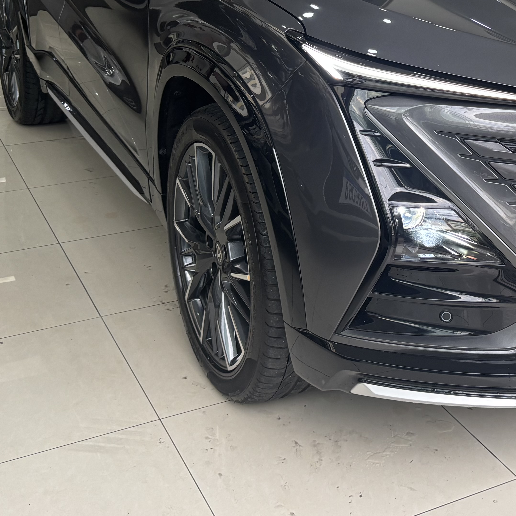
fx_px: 1029
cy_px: 33
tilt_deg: -11.5
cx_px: 485
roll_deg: -1.5
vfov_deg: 27.0
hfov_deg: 27.0
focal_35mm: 61
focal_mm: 5.96
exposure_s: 1/66
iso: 100
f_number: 1.6
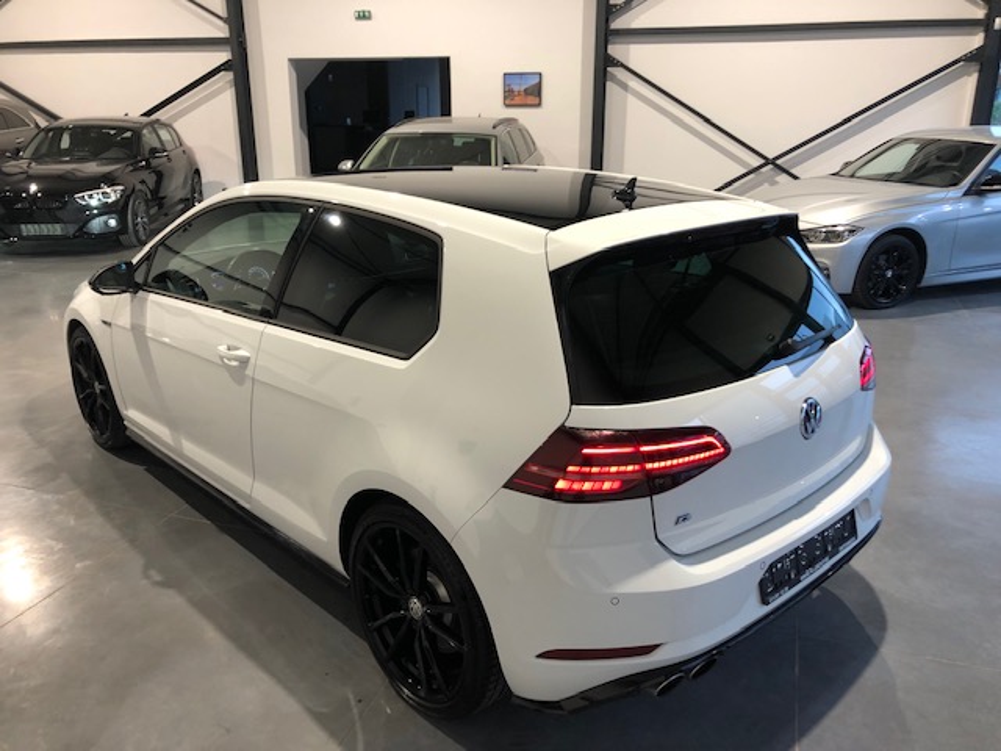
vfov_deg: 49.7
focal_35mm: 28
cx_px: 500
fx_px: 810
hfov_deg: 63.4
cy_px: 376
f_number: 1.8
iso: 40
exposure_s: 1/22
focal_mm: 3.99
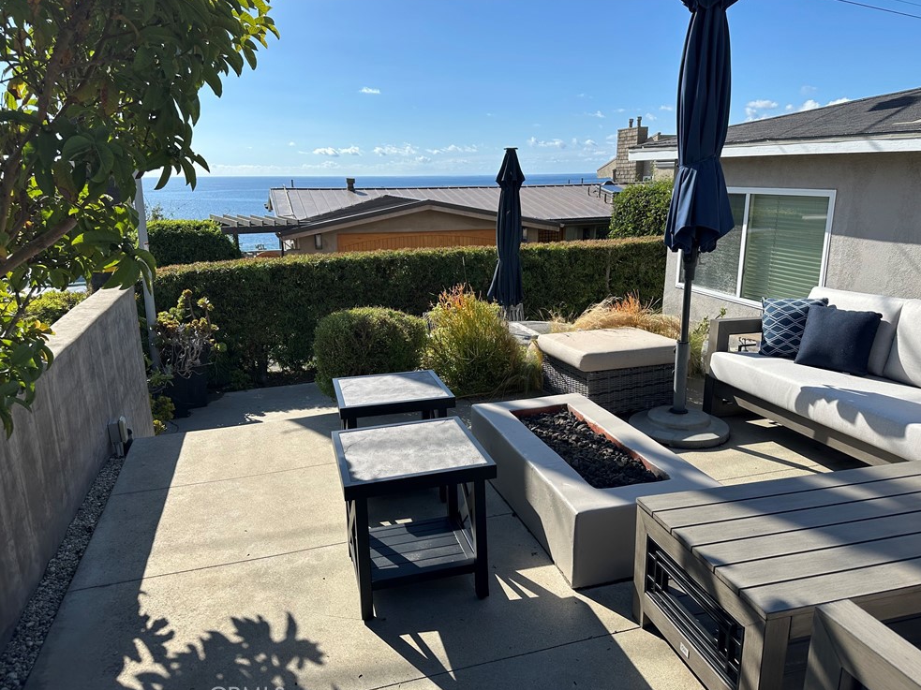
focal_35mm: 25
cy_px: 349
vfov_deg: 54.9
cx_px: 464
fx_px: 665
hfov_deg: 69.4
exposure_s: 1/4545
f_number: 1.78
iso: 80
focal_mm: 6.86
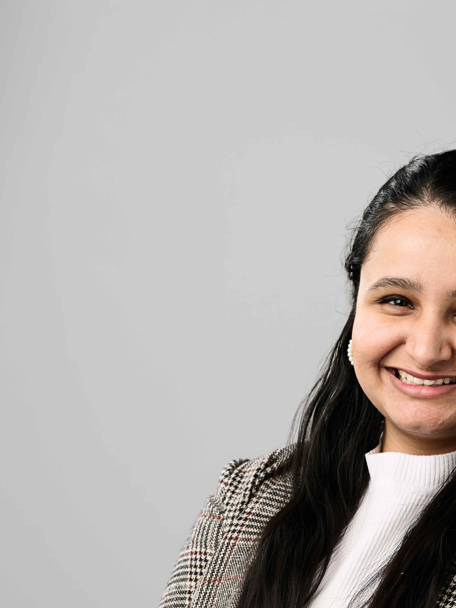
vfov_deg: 11.1
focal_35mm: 177
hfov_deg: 8.4
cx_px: 414
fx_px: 3108
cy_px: 452
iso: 100
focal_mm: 85
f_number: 4.5
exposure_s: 1/125
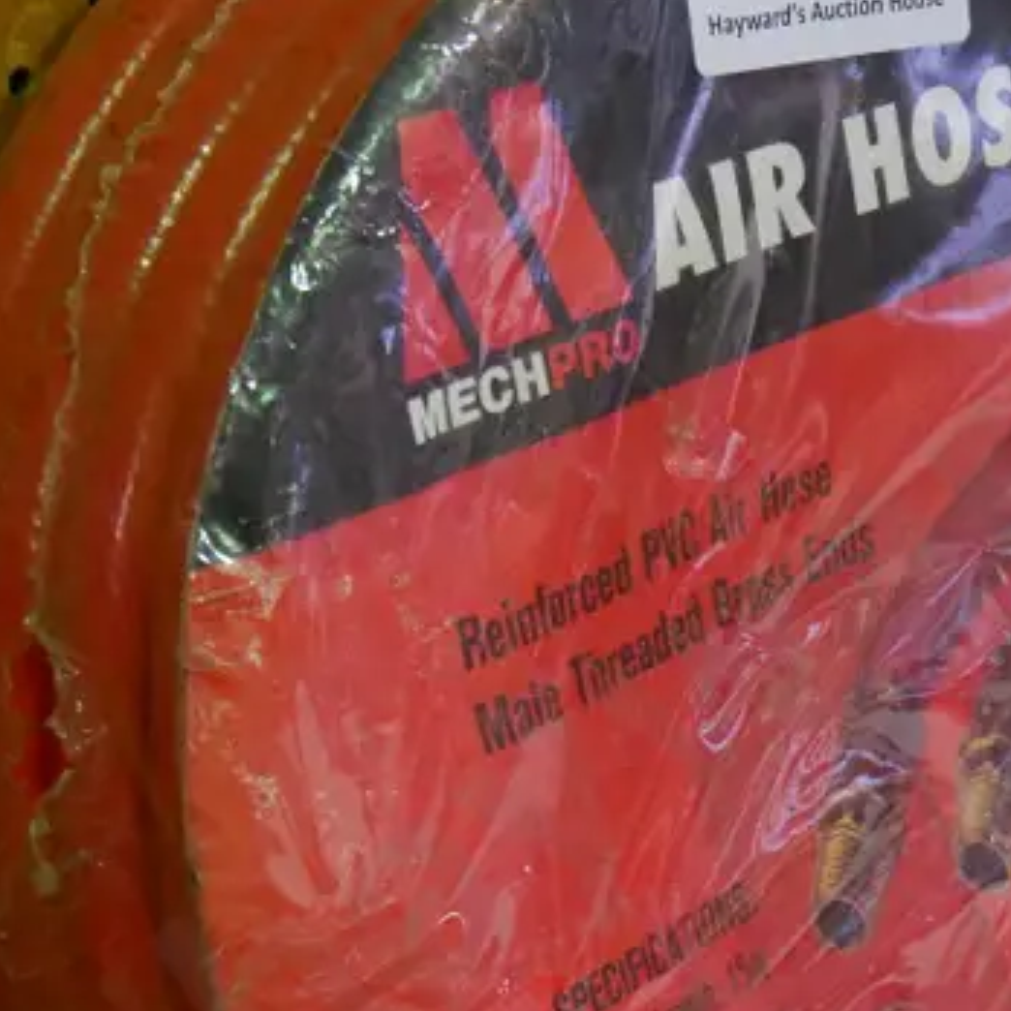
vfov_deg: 16.7
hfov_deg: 16.6
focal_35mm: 104
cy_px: 646
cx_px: 773
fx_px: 3436
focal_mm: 20
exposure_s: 1/60
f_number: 4.6
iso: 3200
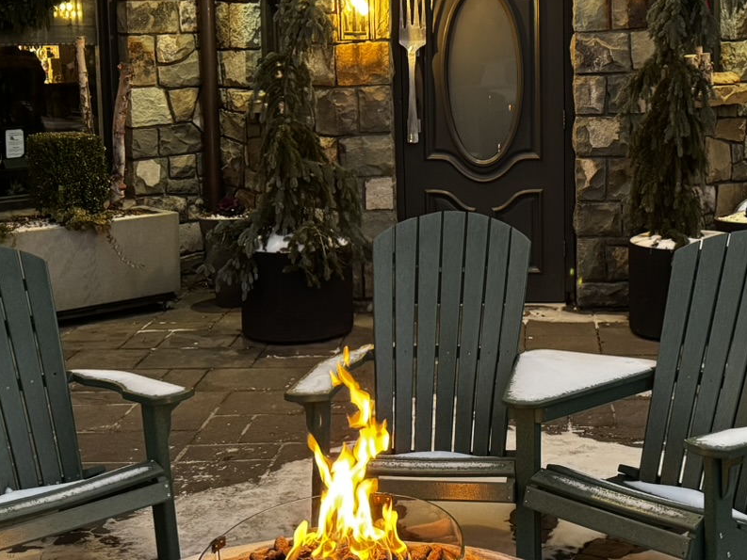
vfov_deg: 23.4
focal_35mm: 62
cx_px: 464
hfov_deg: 31.1
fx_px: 1338
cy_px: 138
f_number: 1.78
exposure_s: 1/60
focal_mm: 6.76
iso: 640
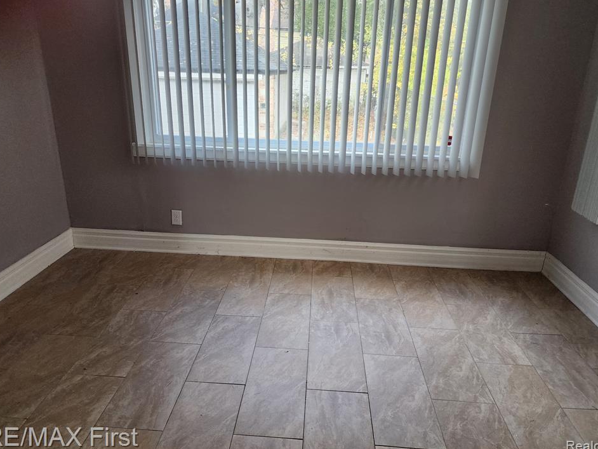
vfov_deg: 54.9
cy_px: 212
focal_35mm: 25
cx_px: 305
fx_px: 432
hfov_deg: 69.4
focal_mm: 6.4
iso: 200
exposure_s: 1/120
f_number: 1.8
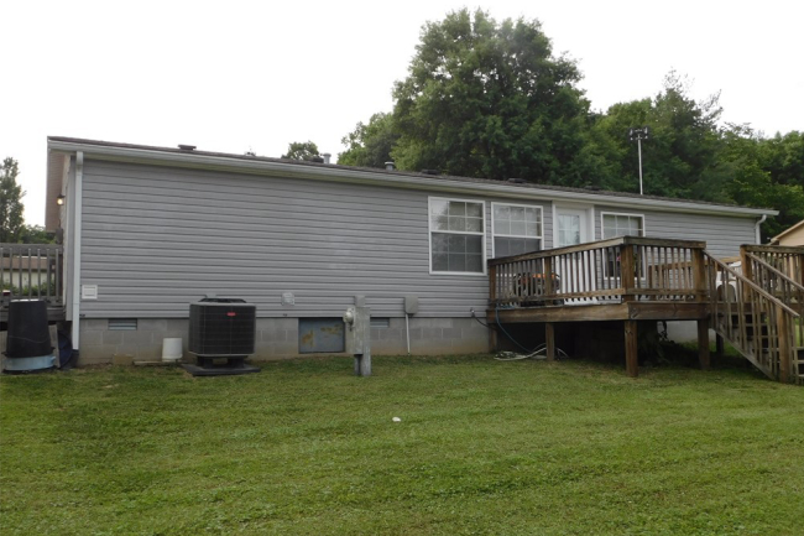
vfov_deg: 41.1
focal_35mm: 32
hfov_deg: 58.7
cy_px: 282
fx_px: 714
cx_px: 411
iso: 125
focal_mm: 5.3
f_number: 3.2
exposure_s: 1/640
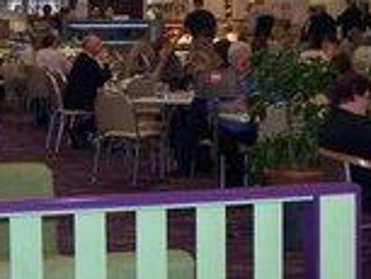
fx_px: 1276
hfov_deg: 16.3
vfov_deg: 12.4
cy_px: 39
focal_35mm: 119
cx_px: 335
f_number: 2.8
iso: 140
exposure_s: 1/60
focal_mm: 6.3
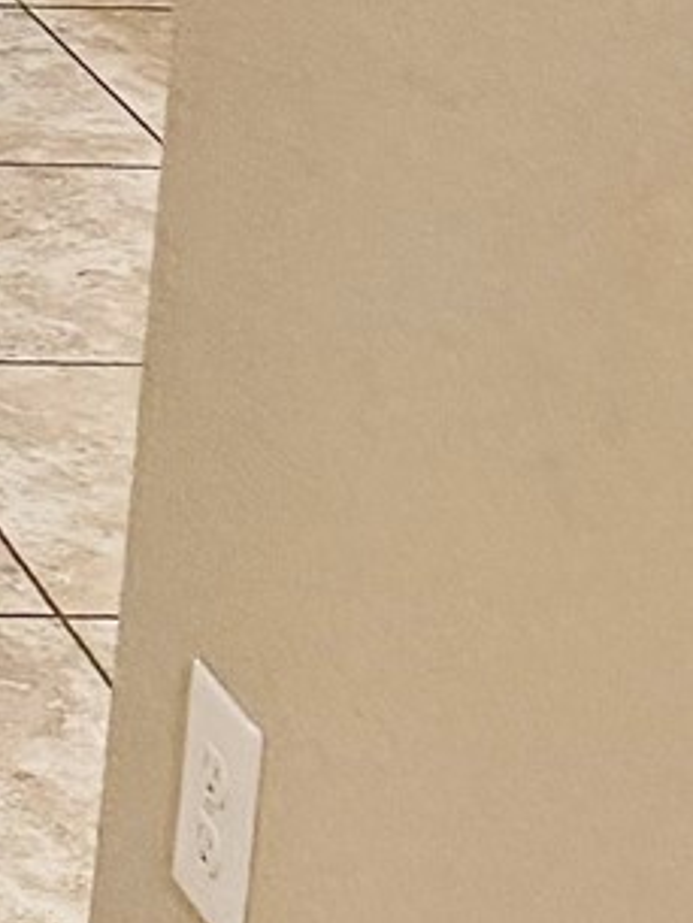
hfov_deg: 8.3
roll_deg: -4.0
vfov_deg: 11.3
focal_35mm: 161
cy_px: -784
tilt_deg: -8.8
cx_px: -1068
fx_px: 4295
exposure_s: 1/120
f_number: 1.78
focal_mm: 6.76
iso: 320
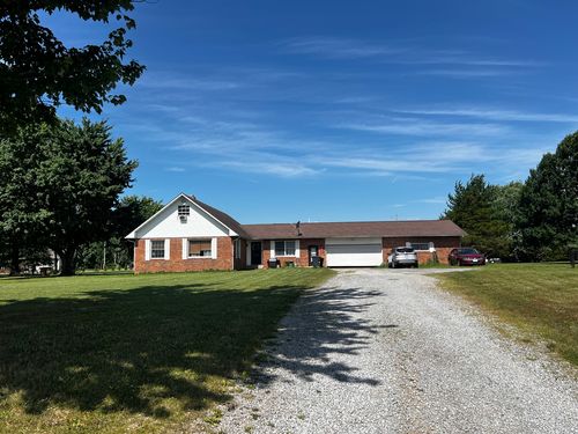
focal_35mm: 26
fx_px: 434
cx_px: 289
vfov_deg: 53.1
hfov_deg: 67.3
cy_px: 217
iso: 50
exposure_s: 1/5319
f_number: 1.5
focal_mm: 5.7
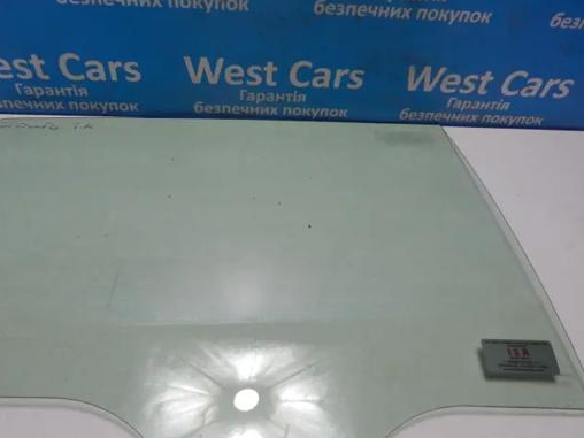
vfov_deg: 47.9
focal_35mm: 29
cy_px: 266
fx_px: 489
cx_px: 266
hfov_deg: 61.6
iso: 320
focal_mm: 4
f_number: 3
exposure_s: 1/250
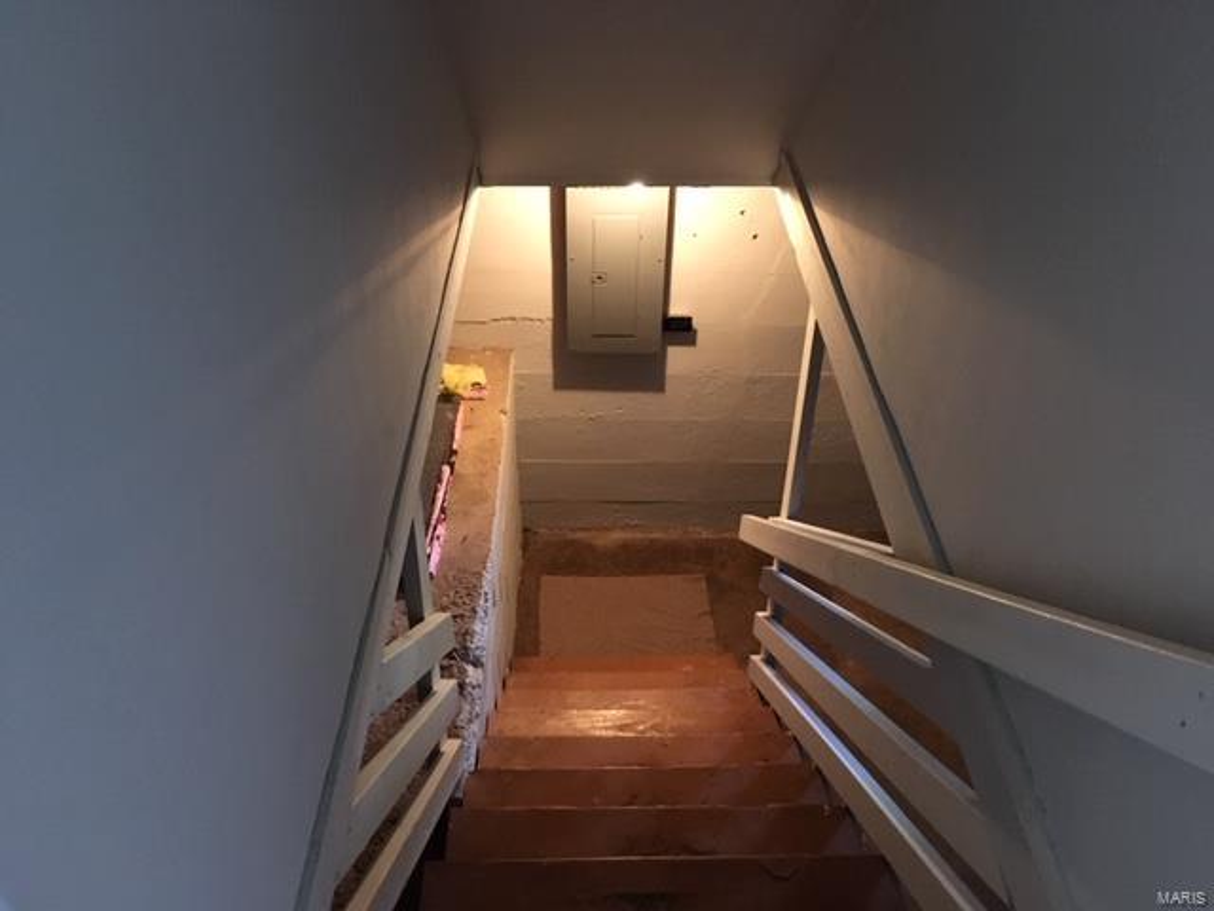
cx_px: 607
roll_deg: -2.4
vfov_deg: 48.2
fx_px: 1017
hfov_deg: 61.7
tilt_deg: -38.8
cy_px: 456
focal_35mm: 29
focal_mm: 4.15
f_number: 2.2
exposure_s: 1/15
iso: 320
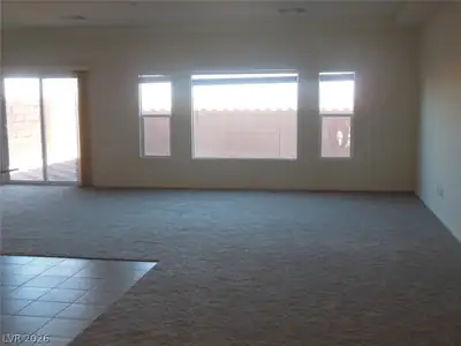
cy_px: 173
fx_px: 573
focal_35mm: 43
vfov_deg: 33.6
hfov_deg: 43.9
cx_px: 230
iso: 125
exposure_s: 1/40
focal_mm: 7.7
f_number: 3.8
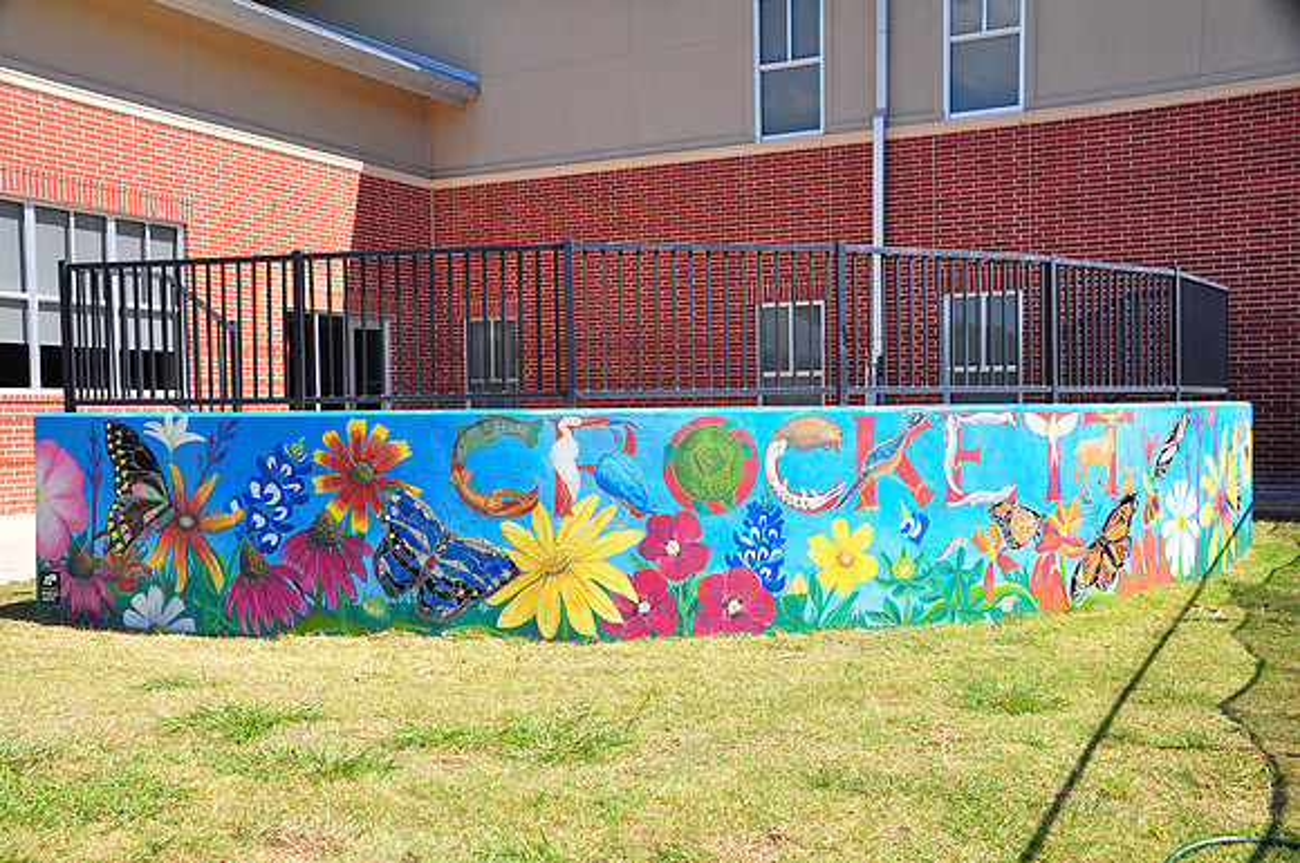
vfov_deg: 36.8
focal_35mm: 36
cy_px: 432
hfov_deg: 53.2
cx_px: 650
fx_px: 1298
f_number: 13
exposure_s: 1/125
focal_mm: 24
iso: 200
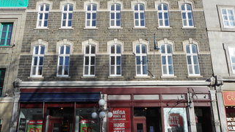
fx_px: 212
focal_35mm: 34
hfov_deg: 58.0
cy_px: 54
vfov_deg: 34.6
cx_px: 117
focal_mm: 4.5
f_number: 3.7
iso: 80
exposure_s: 1/640
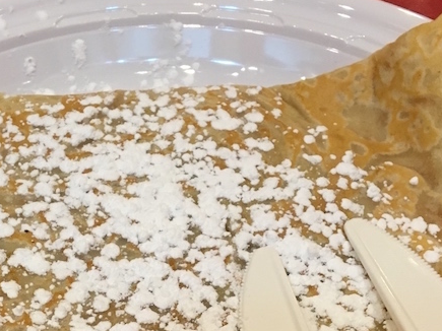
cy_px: 360
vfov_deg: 19.6
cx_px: 149
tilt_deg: -51.8
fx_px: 919
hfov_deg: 26.9
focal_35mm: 72
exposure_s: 1/30
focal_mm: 4.15
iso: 125
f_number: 2.2
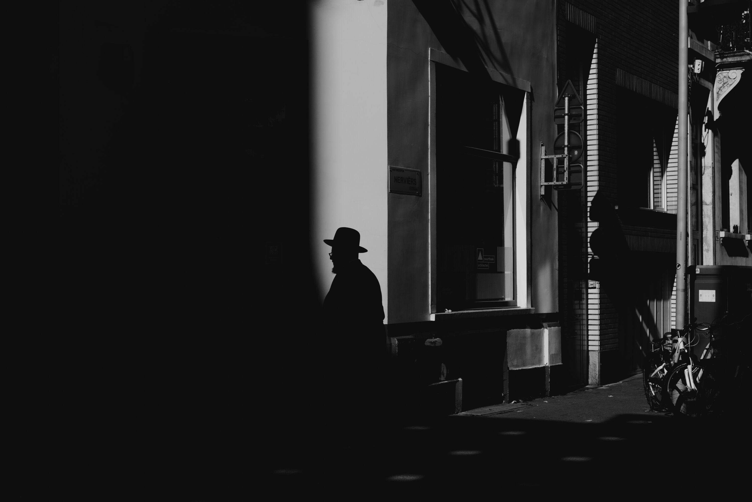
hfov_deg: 36.2
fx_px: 1149
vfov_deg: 24.6
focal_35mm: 55
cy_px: 251
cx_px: 376
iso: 64
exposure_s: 1/1250
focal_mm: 55
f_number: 5.6
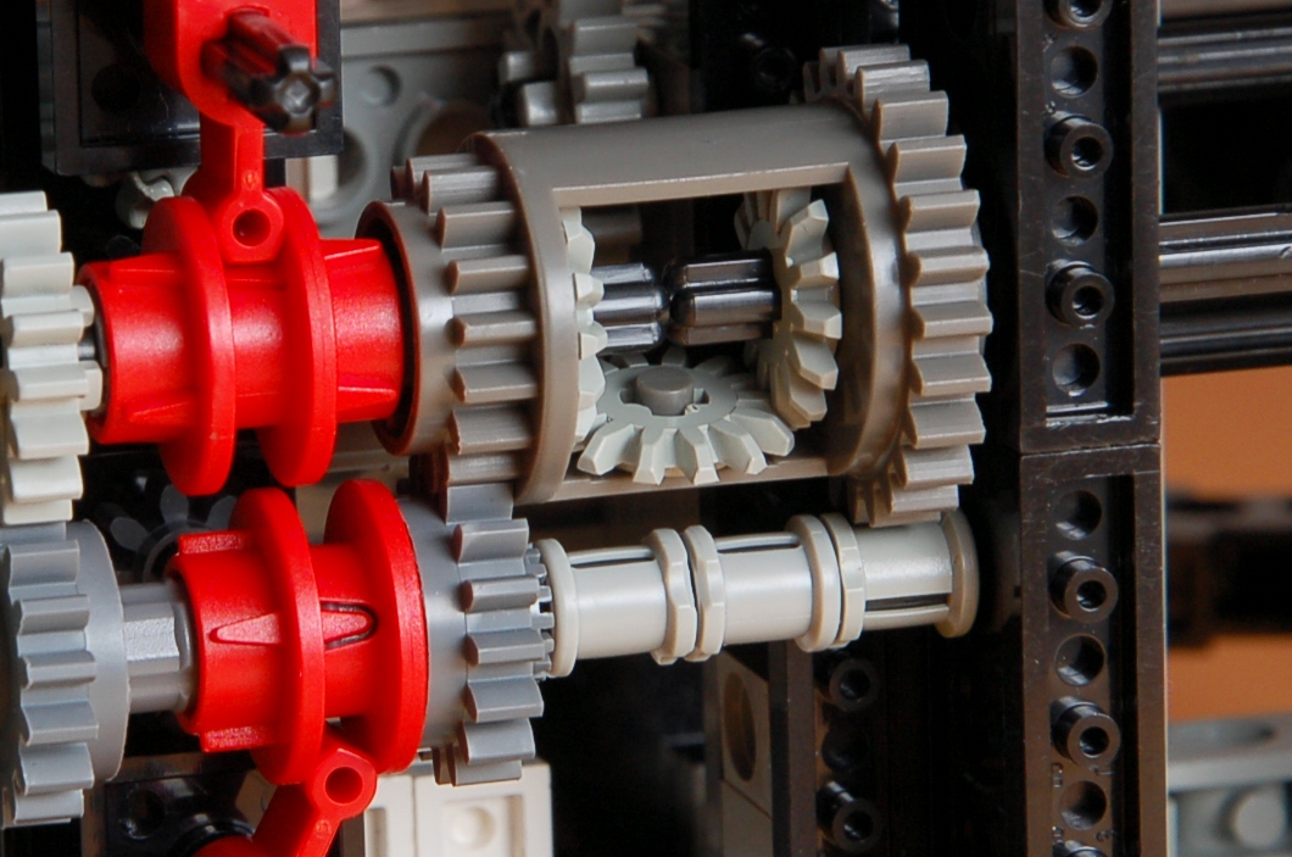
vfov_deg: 4.1
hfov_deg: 6.2
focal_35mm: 335
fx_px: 12005
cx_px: 269
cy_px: 462
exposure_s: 1/60
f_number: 13
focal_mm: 105
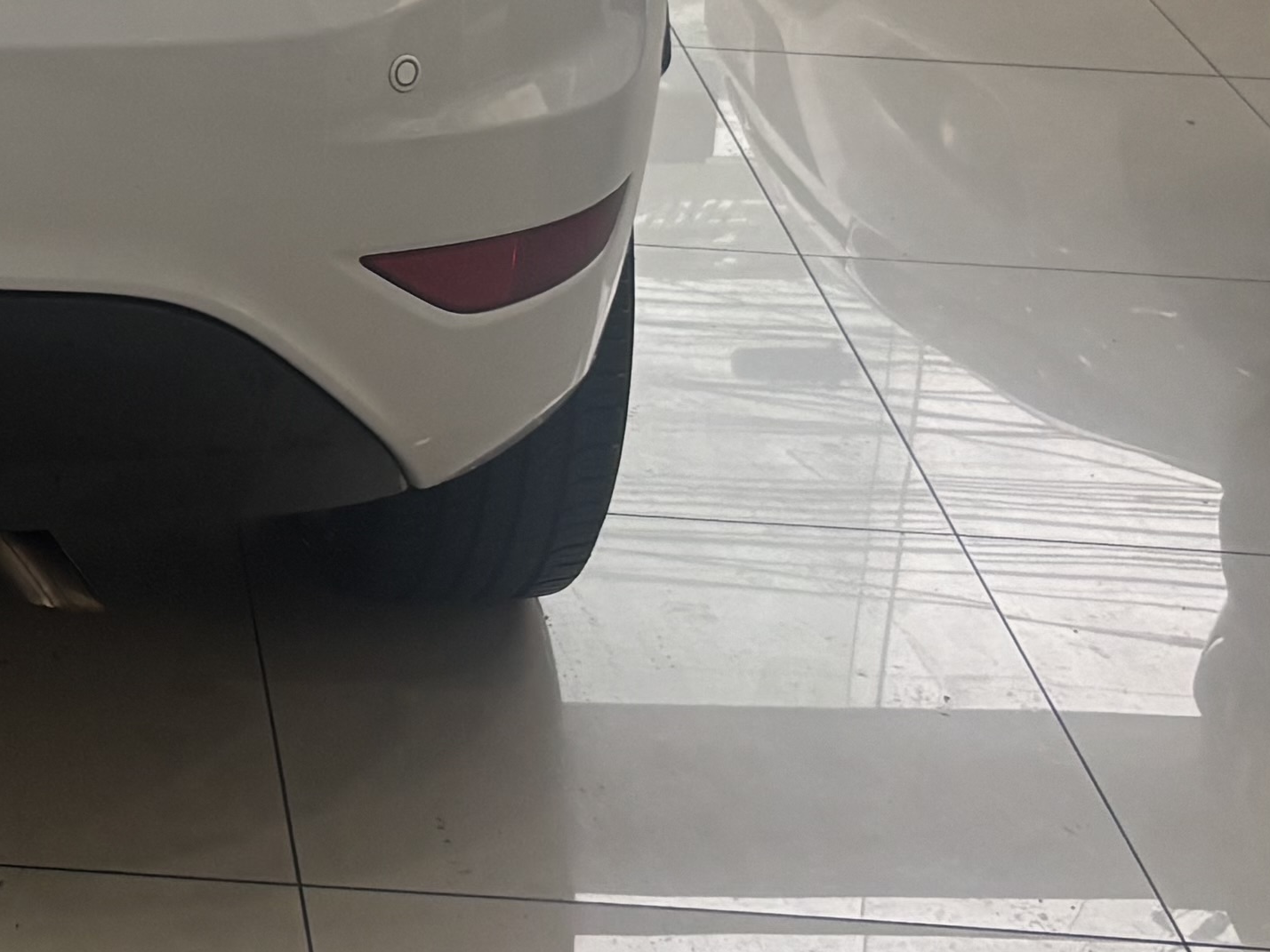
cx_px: -350
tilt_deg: -13.3
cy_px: -457
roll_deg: -2.0
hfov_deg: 17.8
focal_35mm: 104
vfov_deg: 13.4
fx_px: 3816
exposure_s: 1/120
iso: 125
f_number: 1.6
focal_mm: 5.96
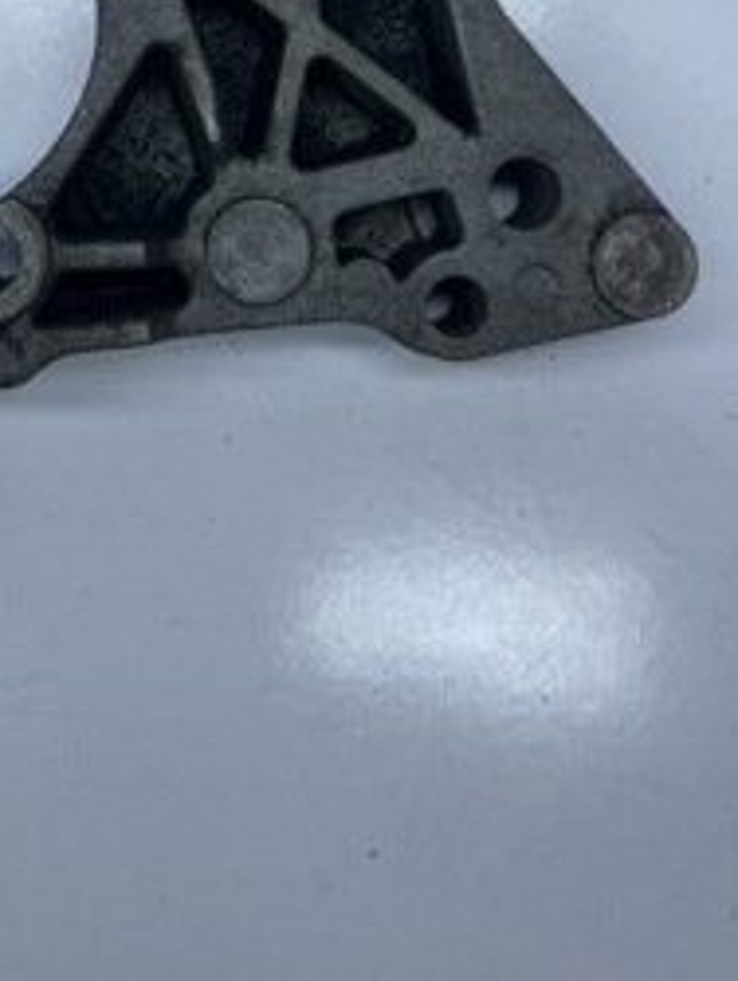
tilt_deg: -85.0
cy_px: 47
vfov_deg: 36.4
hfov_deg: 29.6
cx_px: 137
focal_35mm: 48
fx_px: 1362
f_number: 1.6
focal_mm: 5.1
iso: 32
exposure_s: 1/1294
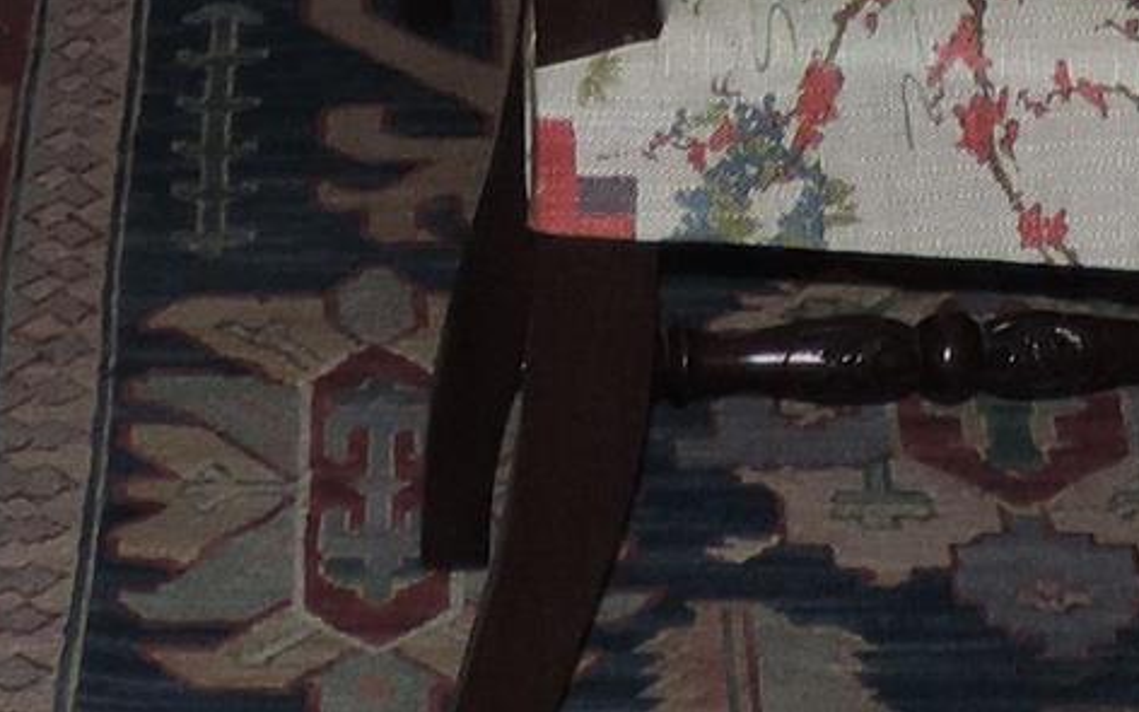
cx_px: 900
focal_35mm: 207
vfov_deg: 5.6
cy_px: -1989
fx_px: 6426
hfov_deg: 10.1
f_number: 3.1
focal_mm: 5.3
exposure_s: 1/60
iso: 80
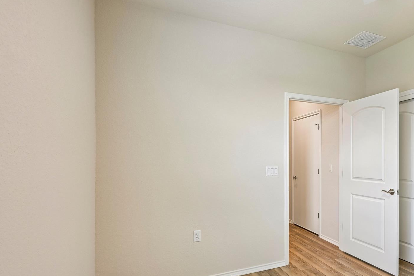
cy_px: 162
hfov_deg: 75.2
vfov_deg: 56.9
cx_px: 288
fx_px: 253
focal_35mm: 22
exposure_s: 1/15
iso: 220
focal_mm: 15
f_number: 6.7
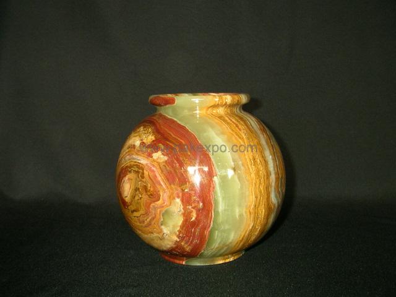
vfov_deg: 37.7
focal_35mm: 38
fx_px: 435
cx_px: 198
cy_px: 148
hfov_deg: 49.0
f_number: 2.9
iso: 100
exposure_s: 1/31.6
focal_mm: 6
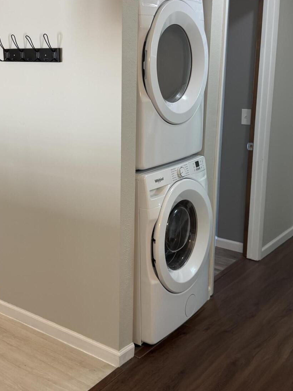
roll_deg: +0.9
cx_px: 99
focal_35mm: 44
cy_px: 164
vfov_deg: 42.8
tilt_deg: -11.7
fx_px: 497
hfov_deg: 32.6
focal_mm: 6.76
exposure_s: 1/60
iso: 125
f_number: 1.78
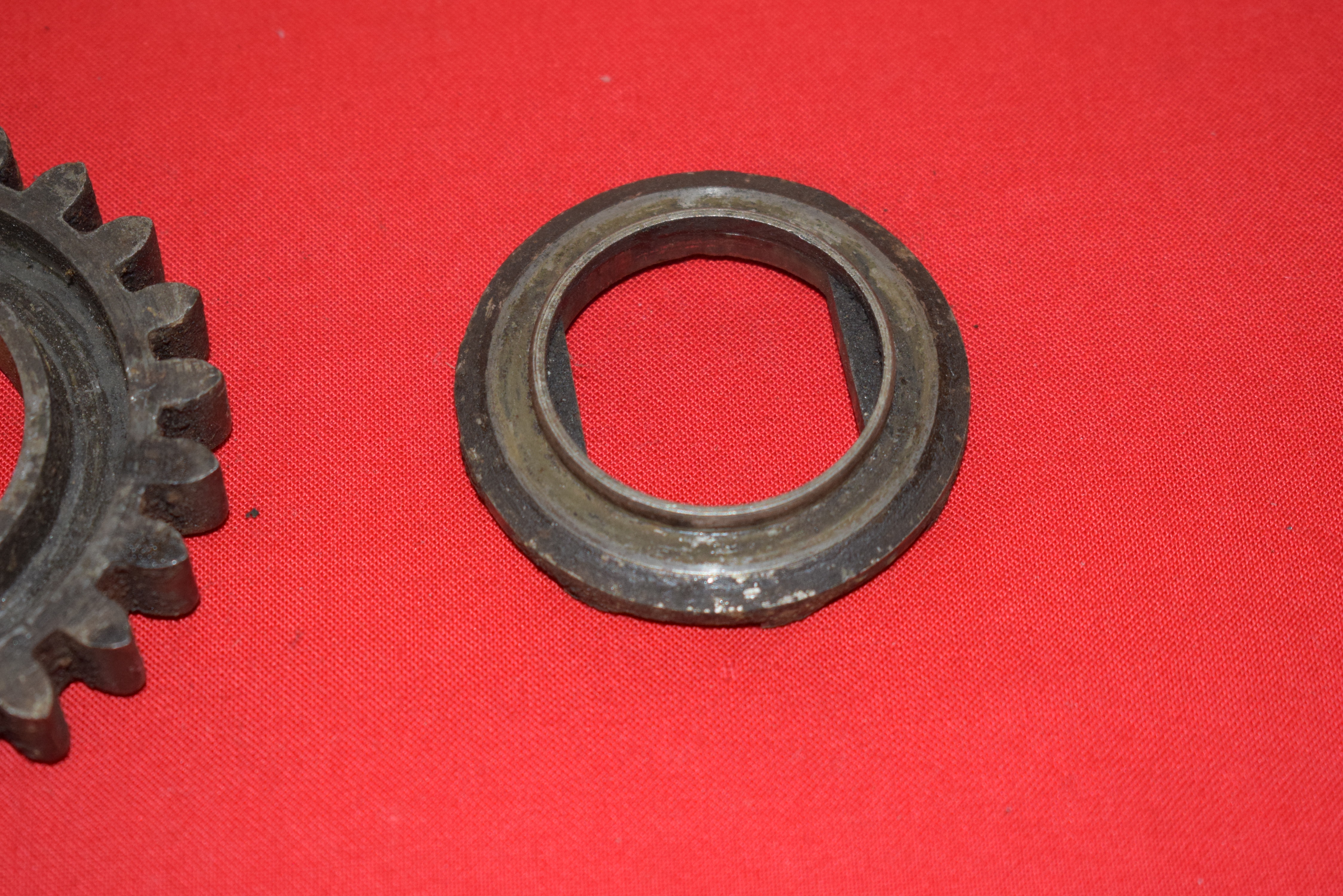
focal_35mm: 82
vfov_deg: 16.6
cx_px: 672
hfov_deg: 24.6
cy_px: 448
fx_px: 3078
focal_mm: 55
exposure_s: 1/200
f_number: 5.6
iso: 1250
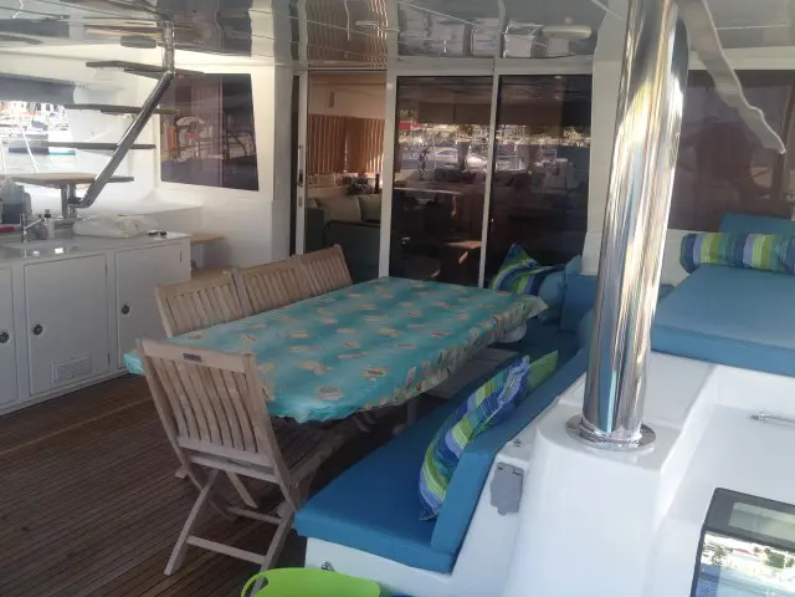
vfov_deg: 40.7
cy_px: 298
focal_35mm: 35
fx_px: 804
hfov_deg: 52.6
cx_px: 398
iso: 50
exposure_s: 1/307
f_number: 2.4
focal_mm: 4.28
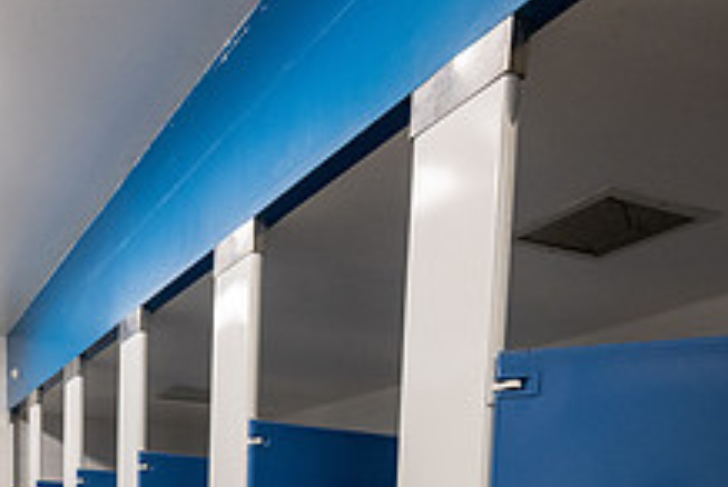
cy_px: 639
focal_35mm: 40
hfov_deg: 47.4
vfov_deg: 27.7
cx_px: 230
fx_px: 810
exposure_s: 1/100
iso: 1250
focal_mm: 14
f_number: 5.6
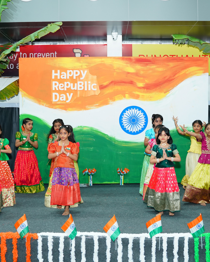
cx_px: 110
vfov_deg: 39.1
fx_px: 370
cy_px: 127
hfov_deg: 31.7
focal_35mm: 48
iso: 1000
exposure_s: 1/200
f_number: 2.8
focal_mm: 26.9
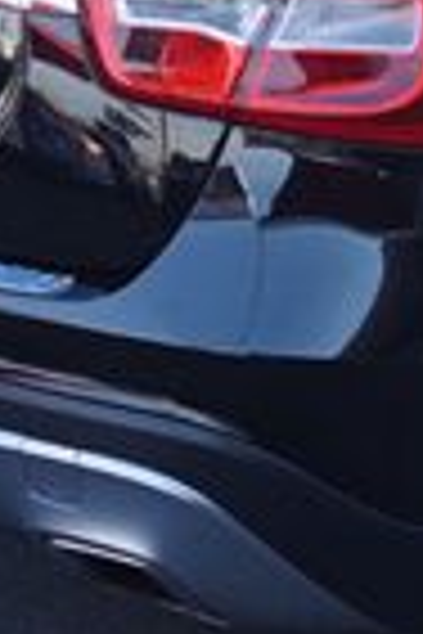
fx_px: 2754
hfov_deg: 8.4
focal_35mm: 156
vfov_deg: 13.1
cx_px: 774
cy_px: 135
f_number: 5.6
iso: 100
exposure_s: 1/80
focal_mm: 23
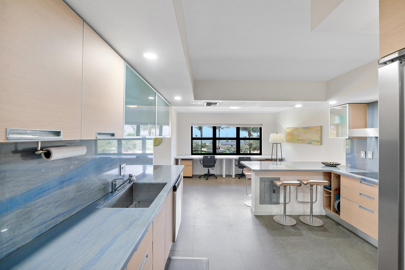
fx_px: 169
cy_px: 135
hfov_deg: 100.4
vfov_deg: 77.3
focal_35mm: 15
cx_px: 202
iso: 800
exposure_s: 1/80
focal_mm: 10
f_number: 8
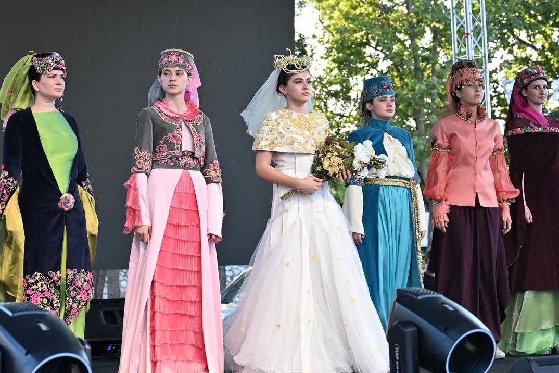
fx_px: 1304
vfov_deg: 16.2
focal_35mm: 84
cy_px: 123
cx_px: 160
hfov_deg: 24.0
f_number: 4.5
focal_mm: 47
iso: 800
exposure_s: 1/500
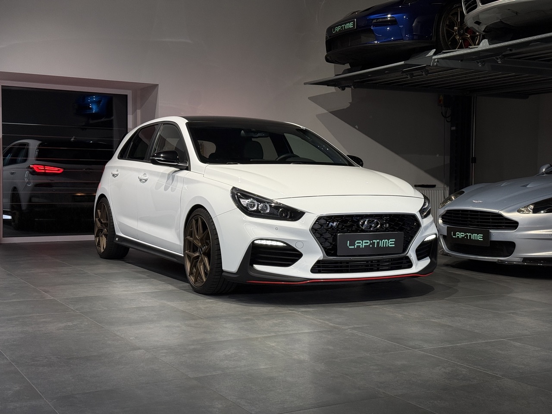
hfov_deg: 39.7
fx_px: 765
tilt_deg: -2.1
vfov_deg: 30.3
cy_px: 207
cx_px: 276
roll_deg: -0.9
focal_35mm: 48
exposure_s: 1/122
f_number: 1.78
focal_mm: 6.76
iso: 50
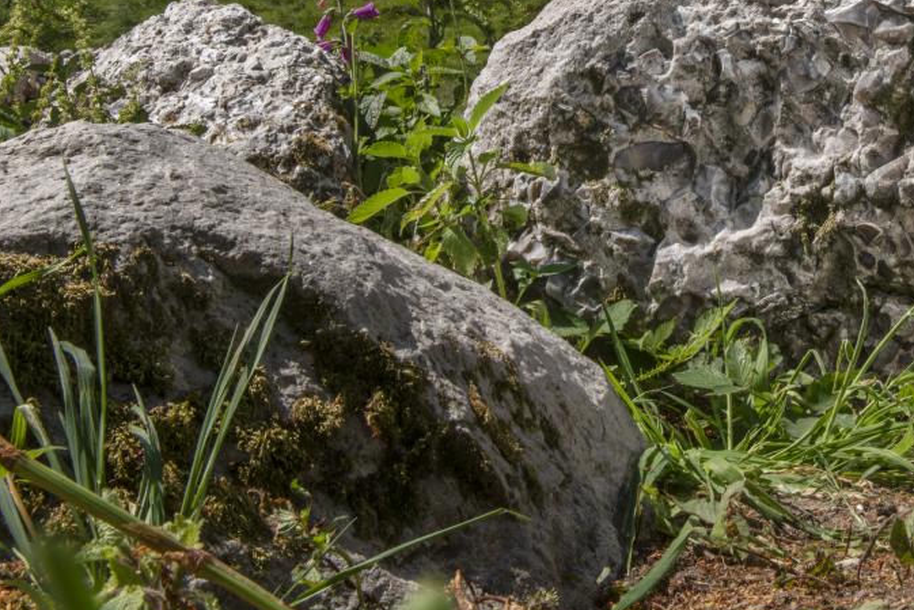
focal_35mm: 78
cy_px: -45
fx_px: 1981
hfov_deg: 25.4
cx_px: 767
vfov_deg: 17.0
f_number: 22
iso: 64
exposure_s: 1/30
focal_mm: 35
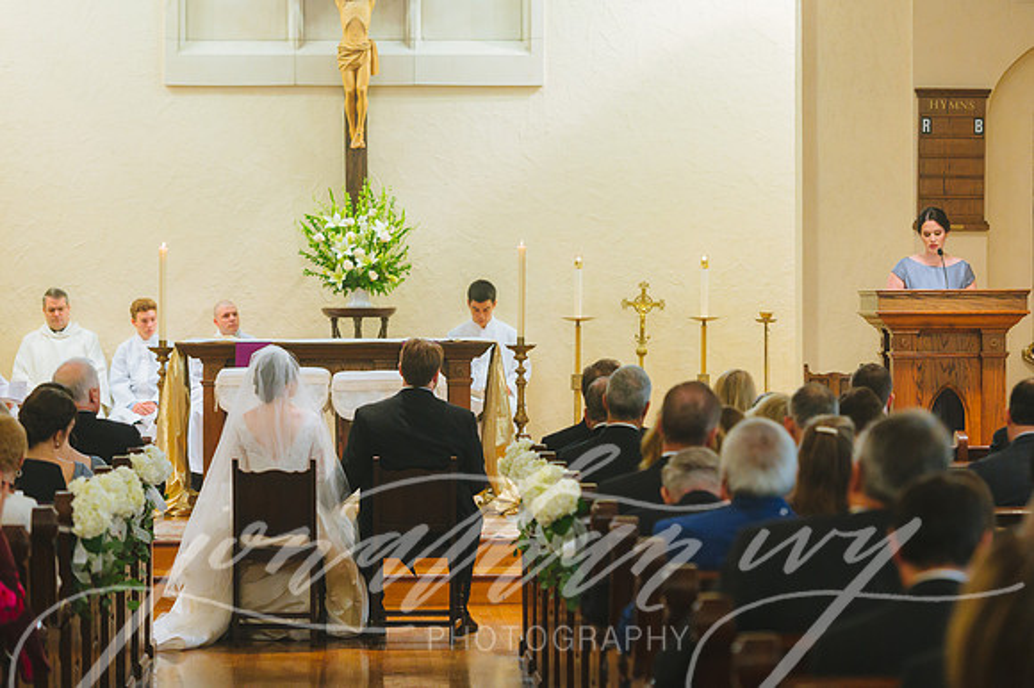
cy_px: 324
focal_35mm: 123
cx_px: 541
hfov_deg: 16.7
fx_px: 3521
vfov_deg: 11.2
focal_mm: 116
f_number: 2.8
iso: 2000
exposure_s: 1/160
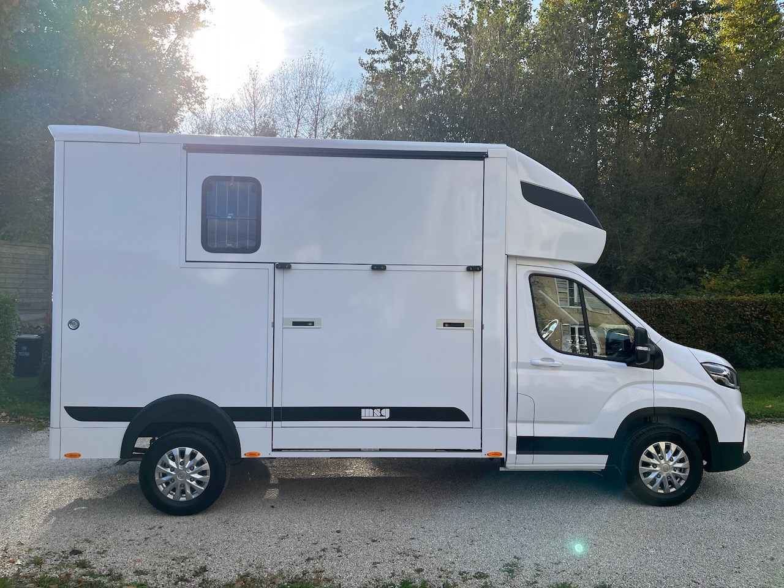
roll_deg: -0.2
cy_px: 294
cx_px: 392
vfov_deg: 53.1
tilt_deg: -0.7
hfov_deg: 67.3
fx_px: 589
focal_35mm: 26
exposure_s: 1/2222
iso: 50
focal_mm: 5.1
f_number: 1.6
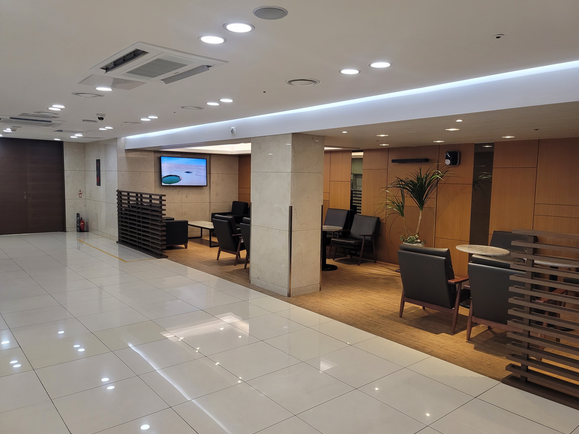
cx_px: 280
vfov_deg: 53.1
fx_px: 435
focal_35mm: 26
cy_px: 214
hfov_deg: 67.3
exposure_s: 1/120
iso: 320
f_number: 1.8
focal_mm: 7
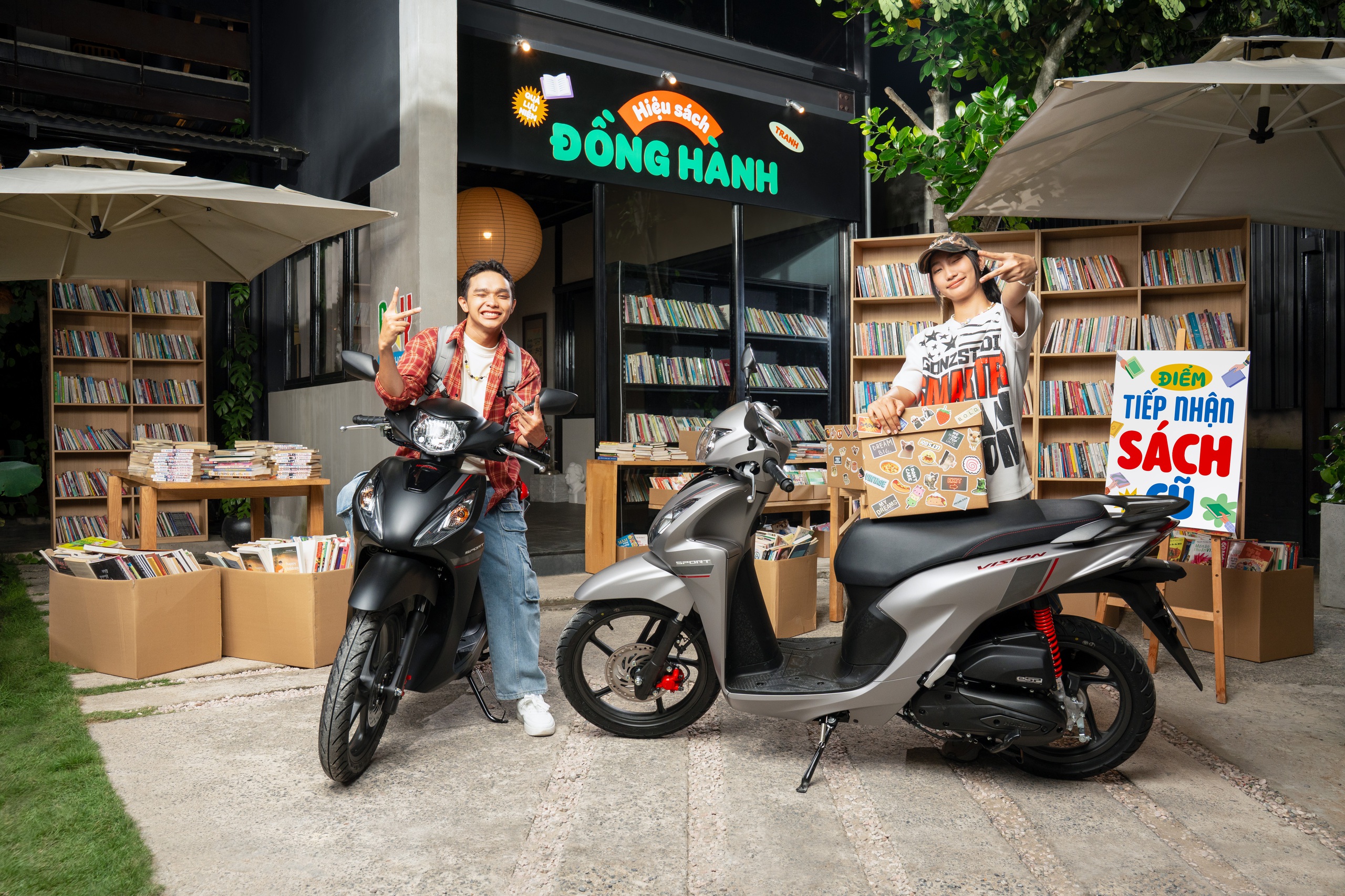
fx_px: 1009
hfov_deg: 67.4
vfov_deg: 47.9
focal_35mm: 27
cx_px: 672
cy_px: 448
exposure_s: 1/200
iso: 640
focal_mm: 27
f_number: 6.3
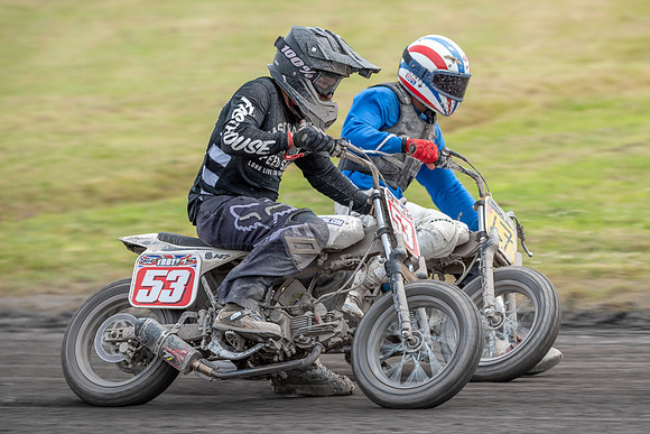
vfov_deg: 3.8
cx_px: 408
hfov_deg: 5.6
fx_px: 6619
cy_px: 243
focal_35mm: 367
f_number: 5.6
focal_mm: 260
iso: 200
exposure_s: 1/400
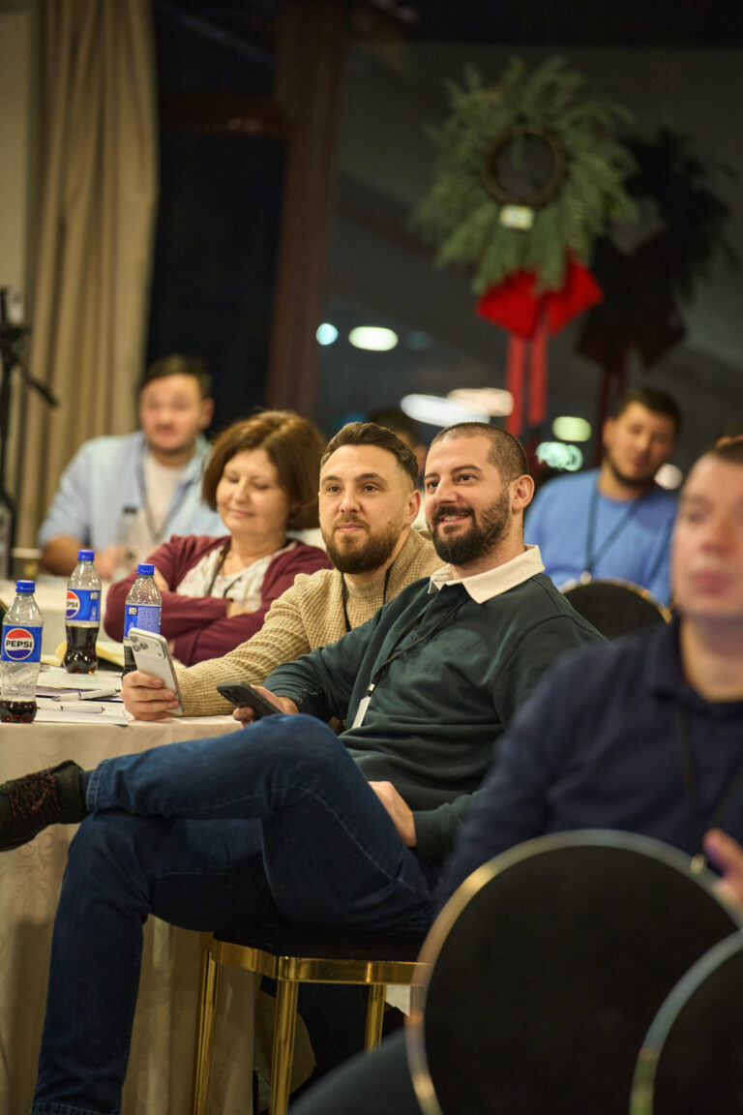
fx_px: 5572
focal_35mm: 180
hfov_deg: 7.6
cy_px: 558
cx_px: 372
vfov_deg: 11.4
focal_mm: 180
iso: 1600
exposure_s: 1/50
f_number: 2.8
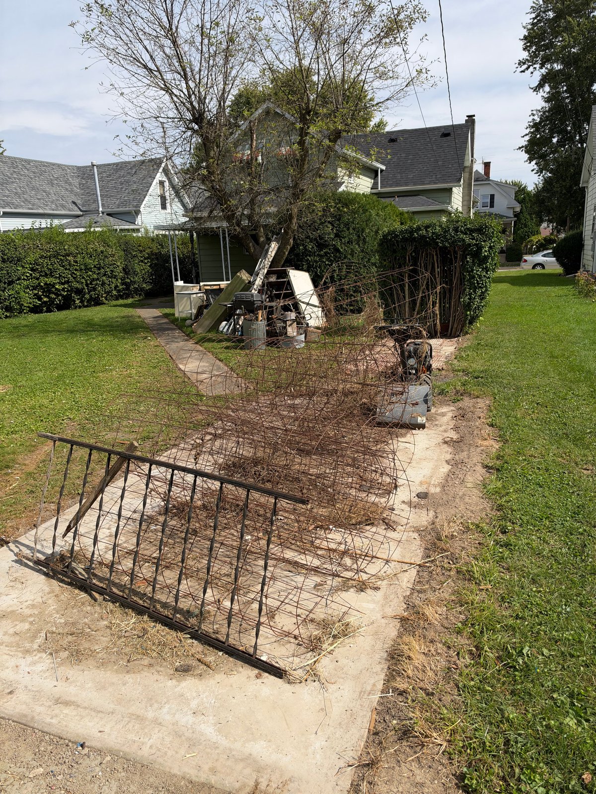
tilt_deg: -12.8
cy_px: 397
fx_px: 551
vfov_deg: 71.6
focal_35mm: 24
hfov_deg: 56.8
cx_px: 298
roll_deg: +0.2
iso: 64
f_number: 1.8
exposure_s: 1/4878
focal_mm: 6.93
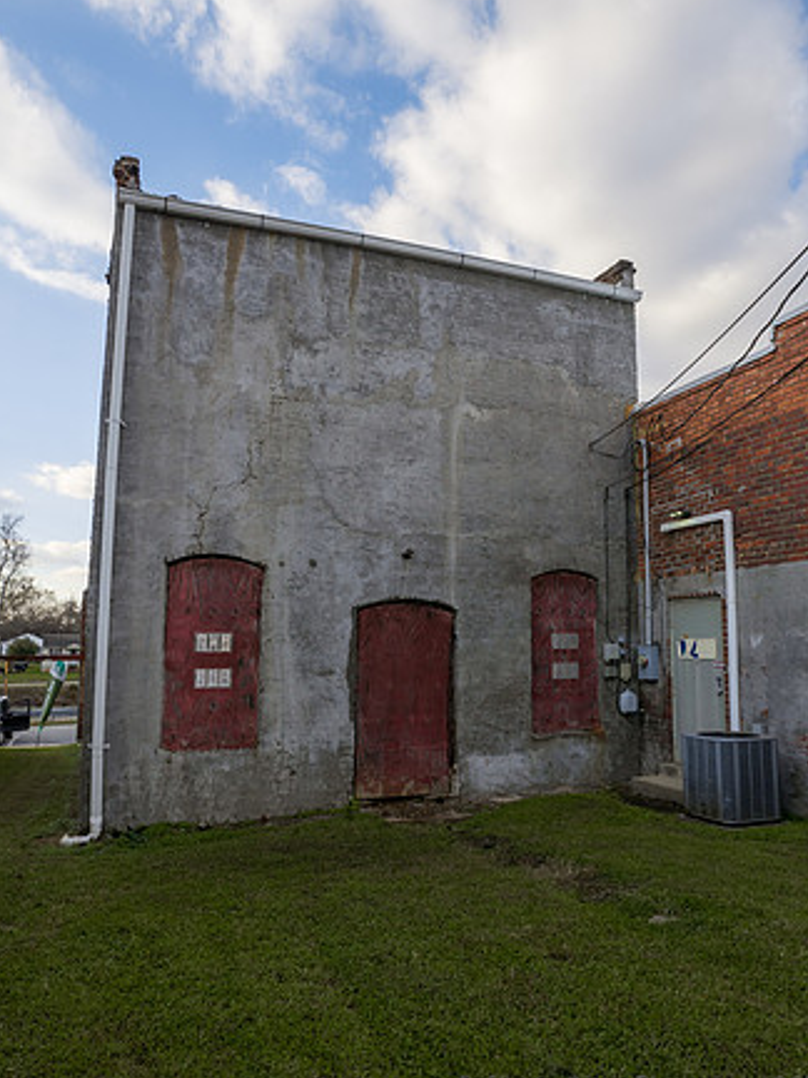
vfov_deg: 69.4
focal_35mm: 25
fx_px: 778
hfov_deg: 54.9
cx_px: 411
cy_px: 541
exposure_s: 1/200
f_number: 6.3
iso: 200
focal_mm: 12
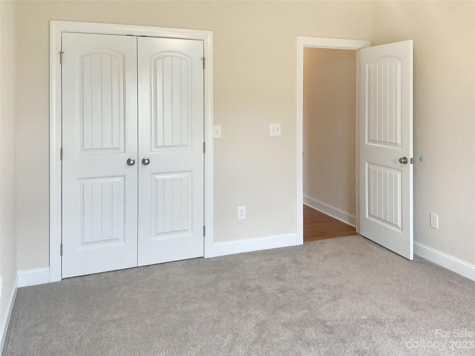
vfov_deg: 48.2
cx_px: 238
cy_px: 178
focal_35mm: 29
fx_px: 398
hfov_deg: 61.7
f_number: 1.8
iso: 40
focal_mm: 3
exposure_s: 1/60
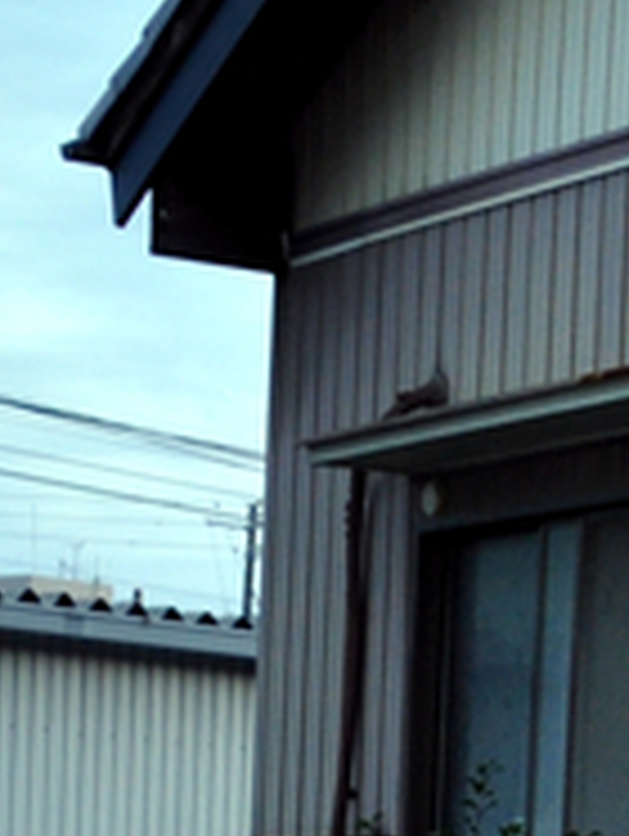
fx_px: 4037
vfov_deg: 10.8
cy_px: 1661
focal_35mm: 167
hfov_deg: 8.3
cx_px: 1406
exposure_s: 1/60
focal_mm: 18
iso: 400
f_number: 3.5
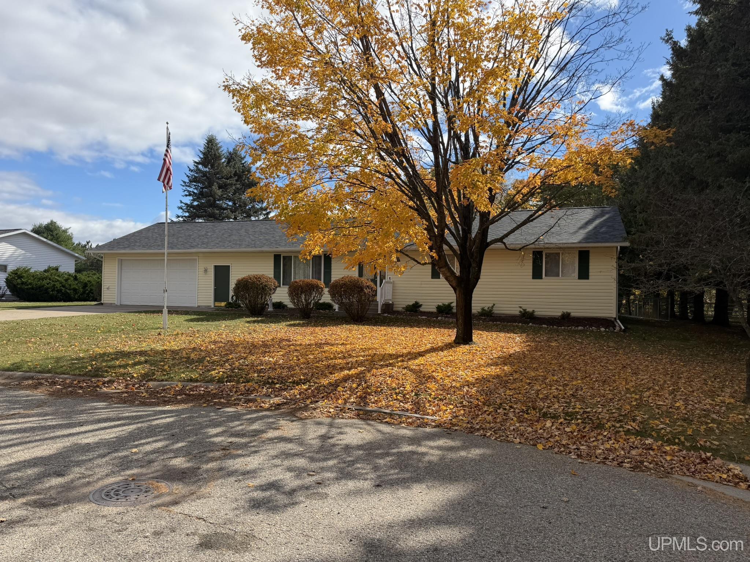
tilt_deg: +0.6
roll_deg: -0.4
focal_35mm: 24
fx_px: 520
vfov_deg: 56.8
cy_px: 281
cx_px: 375
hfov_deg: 71.6
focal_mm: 6.76
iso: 80
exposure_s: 1/4167
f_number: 1.78
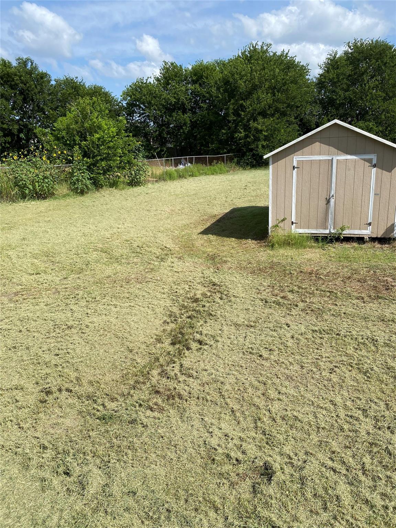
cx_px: 198
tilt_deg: -17.2
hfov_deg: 53.1
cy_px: 264
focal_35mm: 26
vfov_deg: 67.3
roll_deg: +2.8
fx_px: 397
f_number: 1.8
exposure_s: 1/2890
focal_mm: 4.25
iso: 32
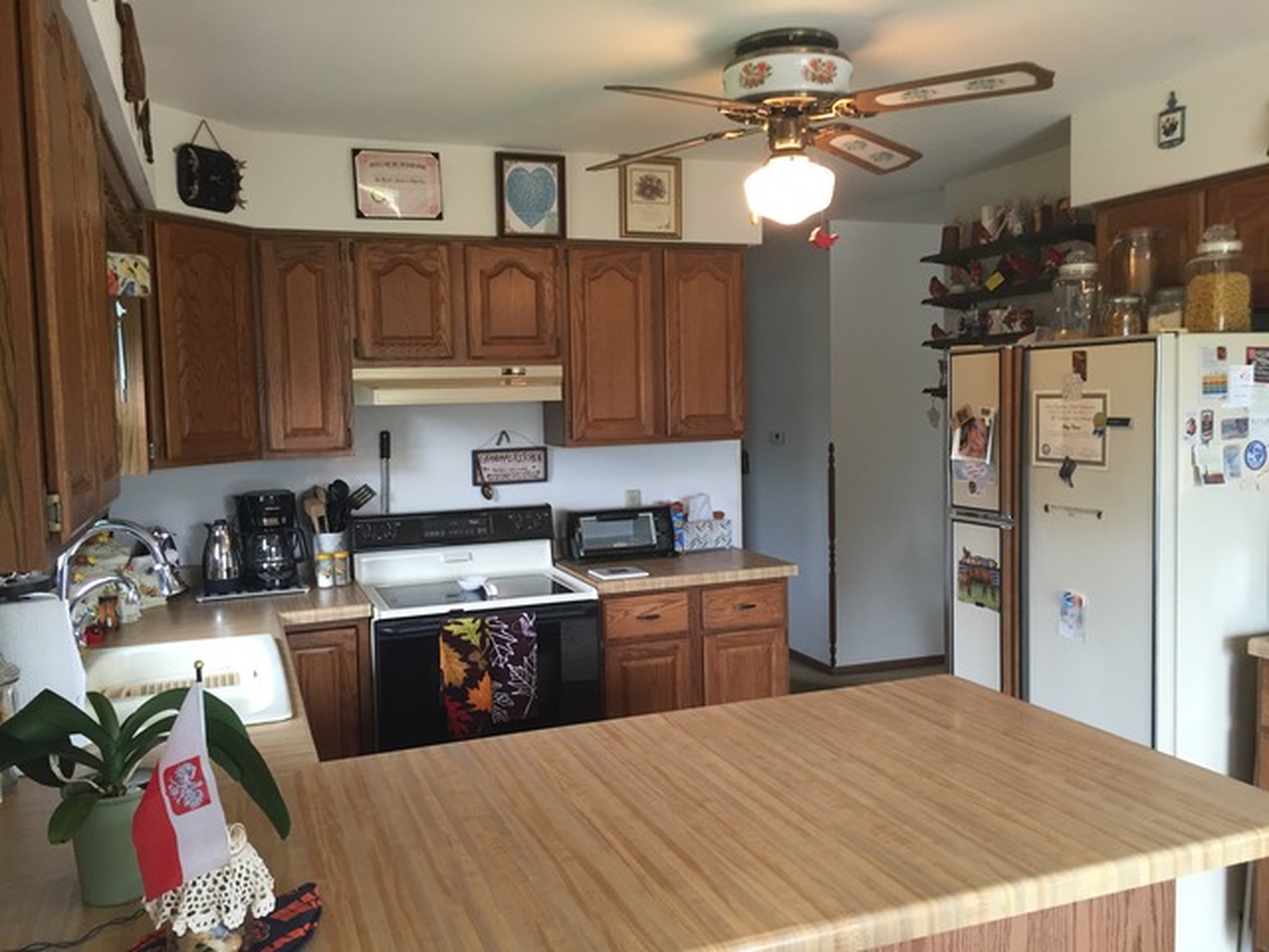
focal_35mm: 29
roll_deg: +1.0
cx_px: 634
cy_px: 476
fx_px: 1063
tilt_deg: -4.3
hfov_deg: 61.7
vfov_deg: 48.2
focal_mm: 4.15
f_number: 2.2
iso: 100
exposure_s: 1/30
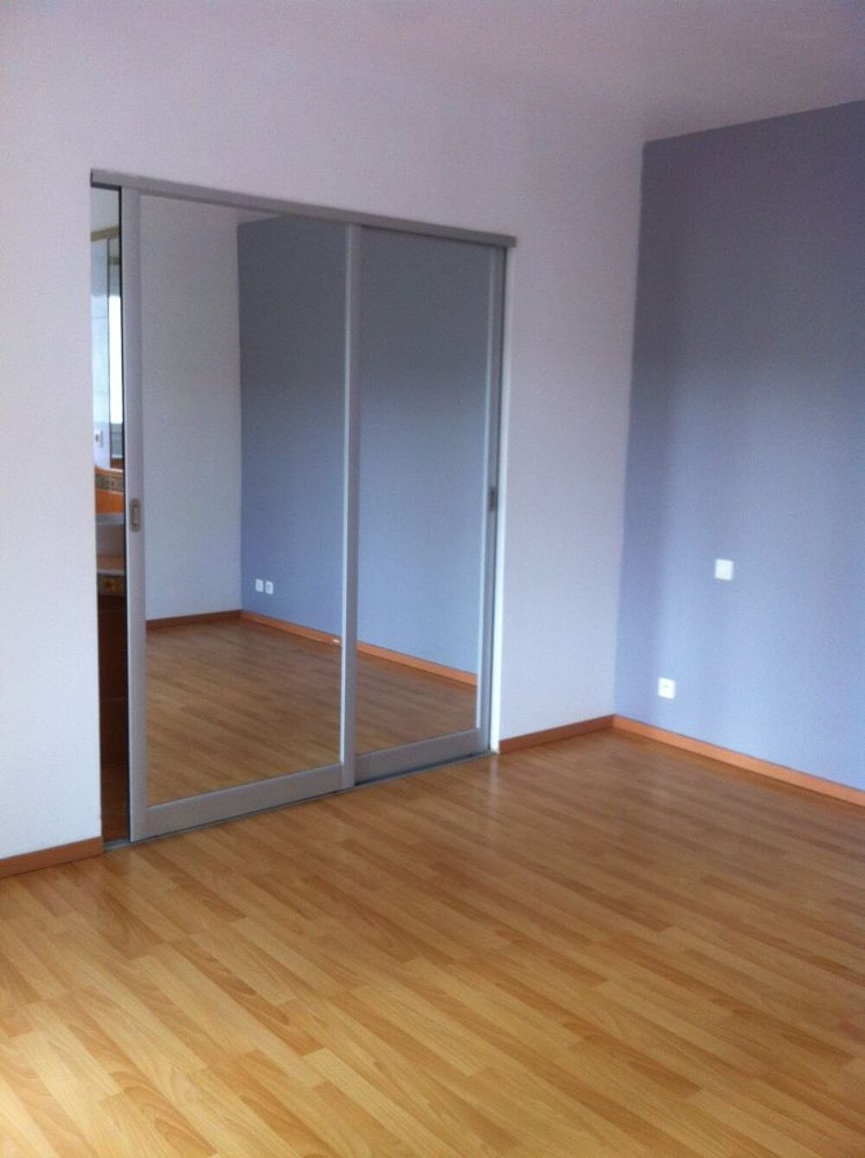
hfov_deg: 40.6
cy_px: 579
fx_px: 1169
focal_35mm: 35
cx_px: 432
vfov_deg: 52.7
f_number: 2.8
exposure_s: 1/15
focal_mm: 3.85
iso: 100
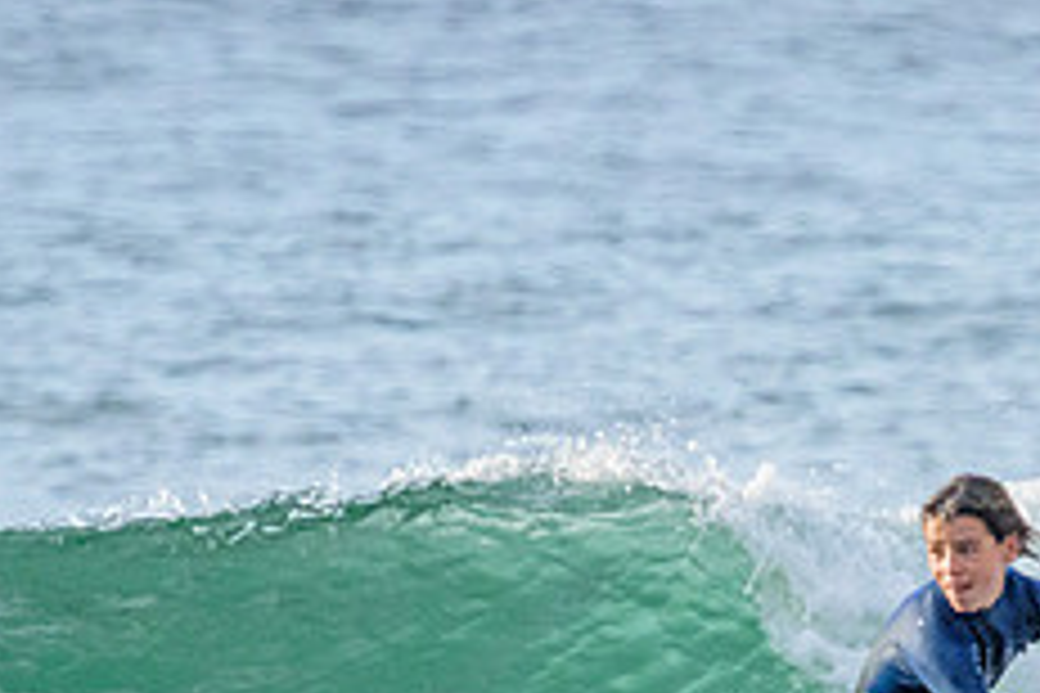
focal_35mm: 2007
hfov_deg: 1.0
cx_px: 815
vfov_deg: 0.7
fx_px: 57975
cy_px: 862
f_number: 11
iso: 6400
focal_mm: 800
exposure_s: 1/1250
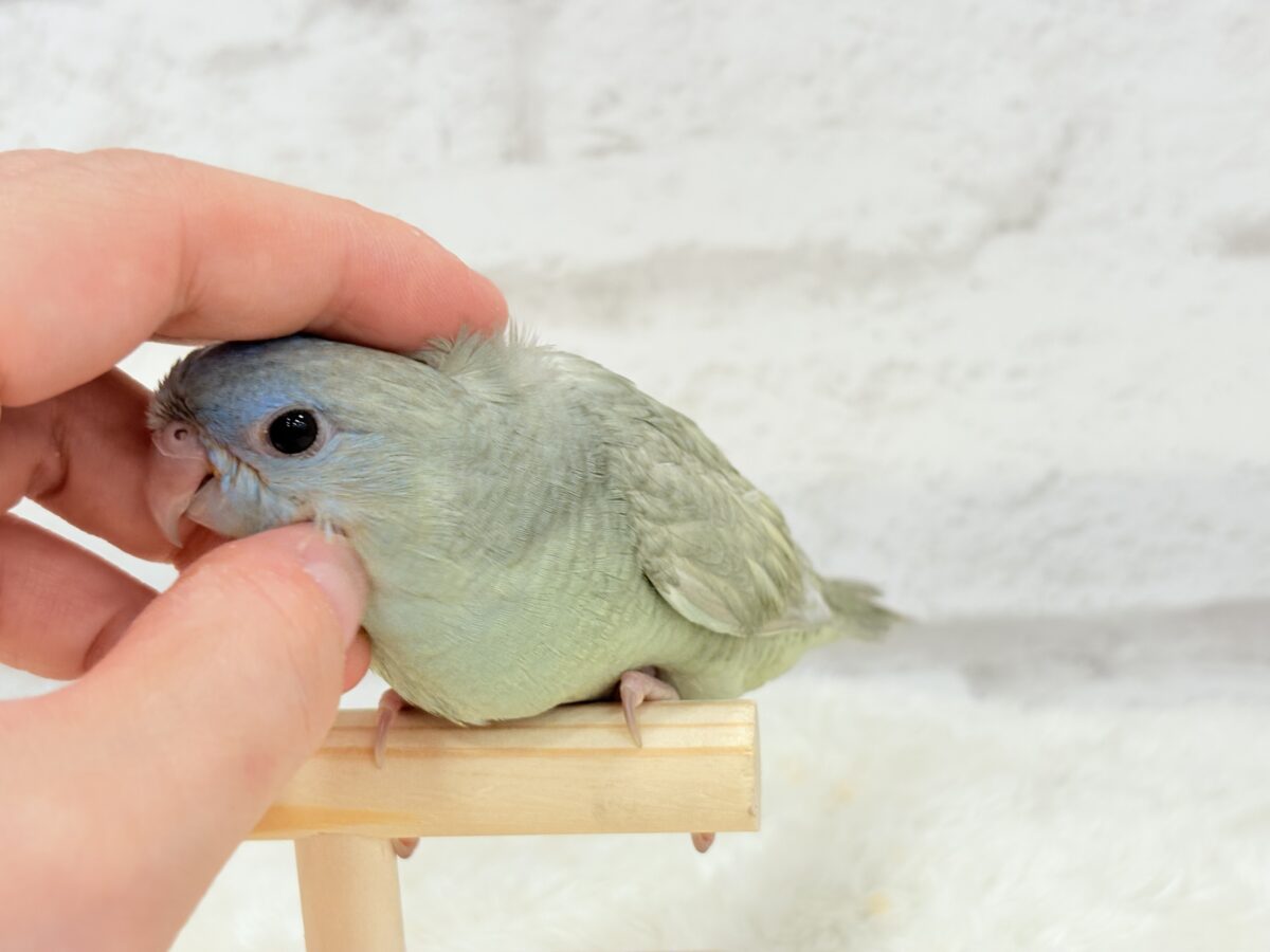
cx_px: 635
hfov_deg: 36.8
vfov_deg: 28.0
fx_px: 1908
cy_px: 476
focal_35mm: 52
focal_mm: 5.96
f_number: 1.6
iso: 80
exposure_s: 1/100
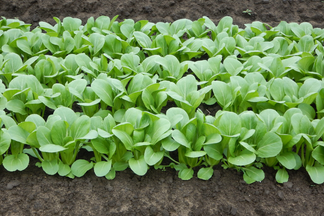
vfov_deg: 18.2
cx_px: 162
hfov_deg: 27.0
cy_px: 120
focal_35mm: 75
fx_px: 675
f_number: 4.5
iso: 125
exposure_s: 1/50
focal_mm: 13
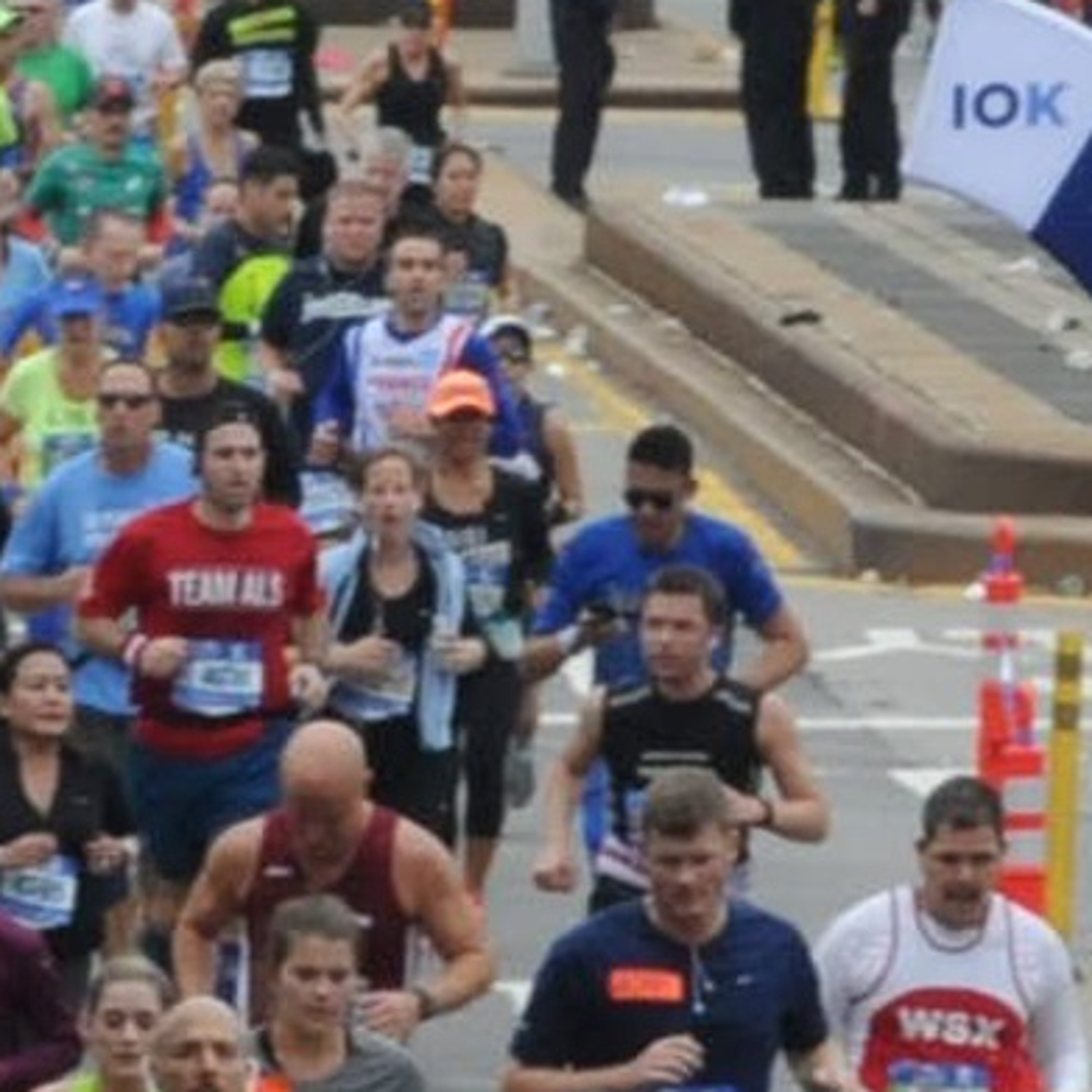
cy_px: 3219
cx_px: -563
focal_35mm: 821
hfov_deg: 2.1
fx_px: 29302
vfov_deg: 2.1
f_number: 8
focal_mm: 70
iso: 800
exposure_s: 1/500
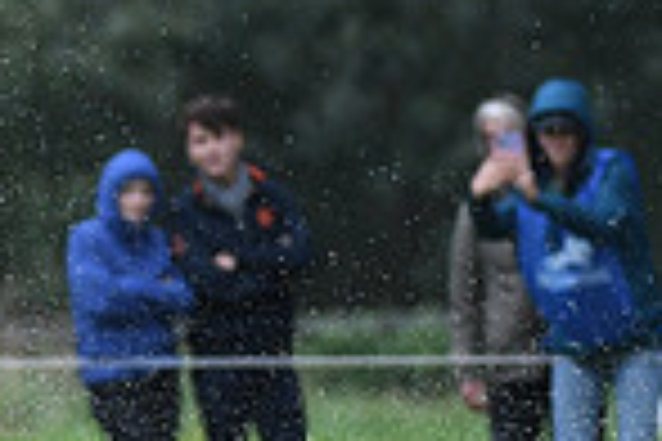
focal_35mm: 1301
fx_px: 23922
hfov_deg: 1.6
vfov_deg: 1.1
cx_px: -635
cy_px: 272
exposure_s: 1/1250
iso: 1250
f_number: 4.5
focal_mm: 220
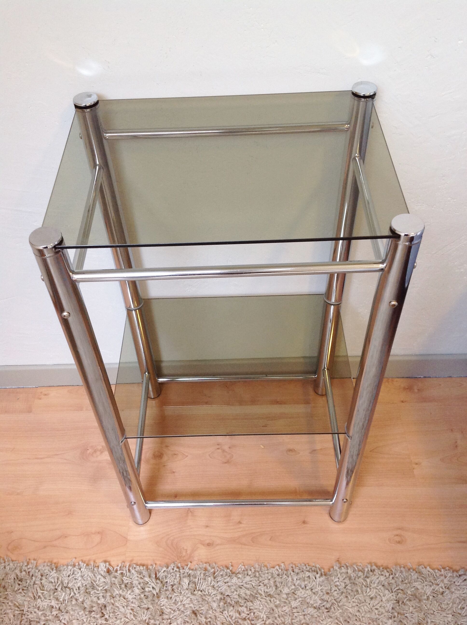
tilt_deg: -49.0
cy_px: 312
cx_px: 234
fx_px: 631
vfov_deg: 52.7
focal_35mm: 35
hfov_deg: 40.6
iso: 160
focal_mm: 4.28
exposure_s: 1/15
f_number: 2.4
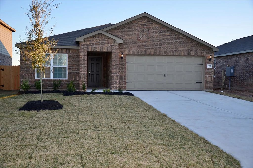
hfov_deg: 49.6
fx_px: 273
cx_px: 126
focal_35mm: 39
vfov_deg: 34.1
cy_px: 84
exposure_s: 1/250
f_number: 4
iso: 200
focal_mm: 26
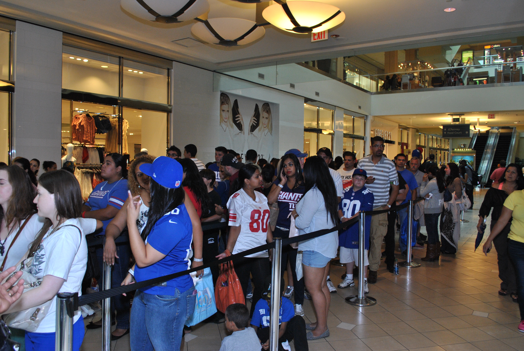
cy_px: 176
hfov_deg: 67.3
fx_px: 393
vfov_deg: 48.0
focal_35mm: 27
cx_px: 262
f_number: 5.6
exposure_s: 1/60
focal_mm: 18
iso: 400
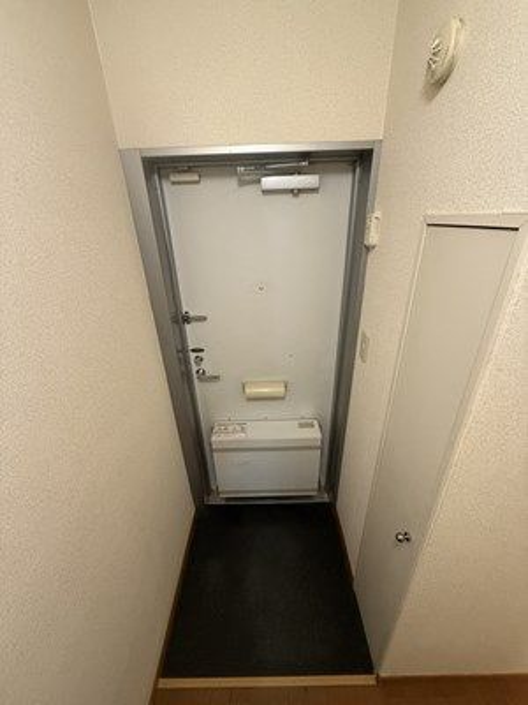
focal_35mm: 14
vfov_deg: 102.1
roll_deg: +1.5
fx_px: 285
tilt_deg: -24.3
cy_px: 352
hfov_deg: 85.7
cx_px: 264
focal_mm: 2.22
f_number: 2.2
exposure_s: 1/50
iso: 400
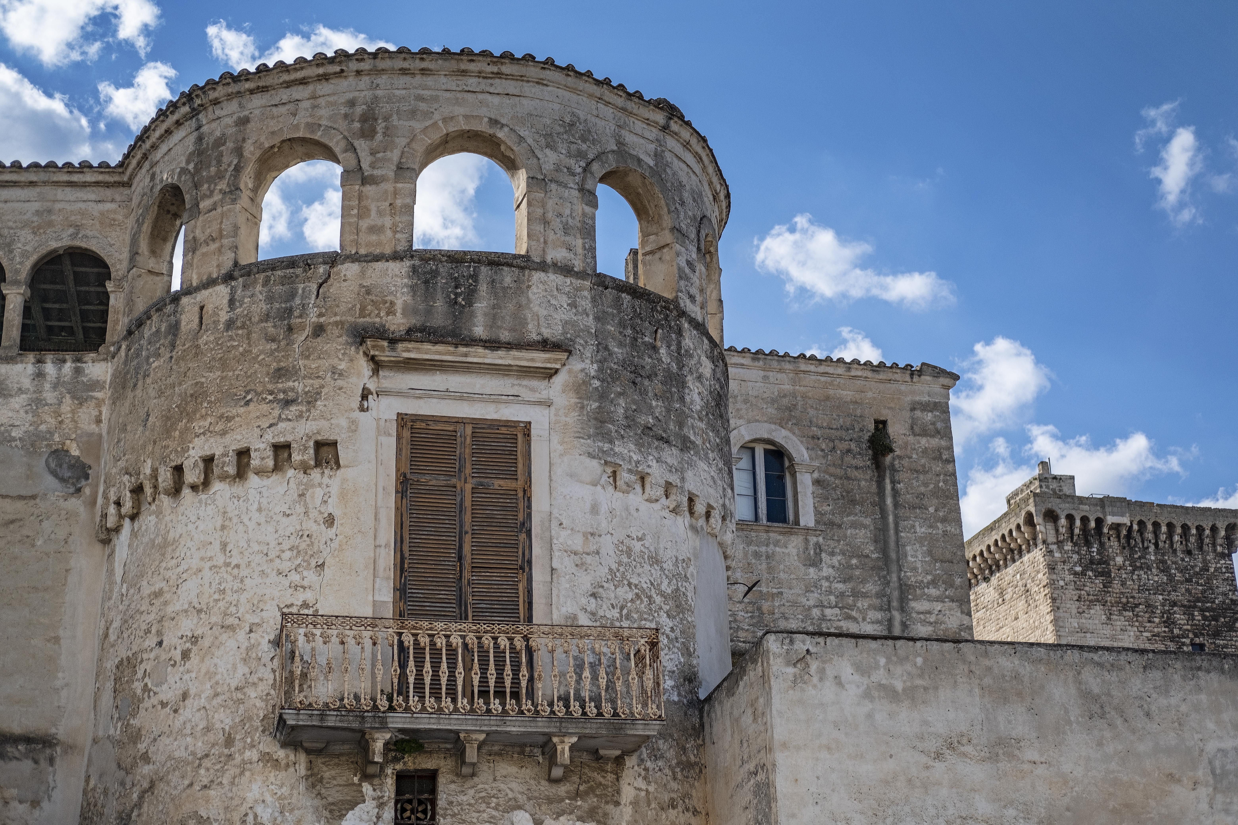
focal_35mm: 53
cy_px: 412
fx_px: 1822
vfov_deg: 25.5
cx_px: 619
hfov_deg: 37.5
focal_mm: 35
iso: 160
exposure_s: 1/8000
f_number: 2
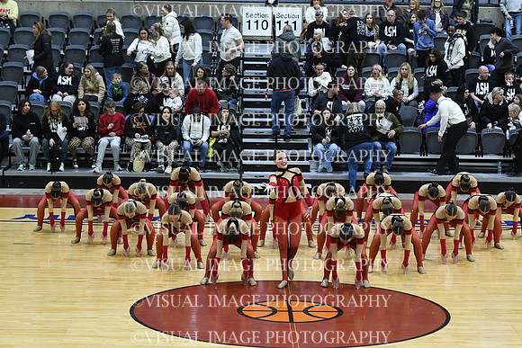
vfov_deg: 13.0
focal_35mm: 105
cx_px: 261
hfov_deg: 19.5
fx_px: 1523
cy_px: 174
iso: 3200
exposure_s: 1/400
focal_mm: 70
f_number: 2.8
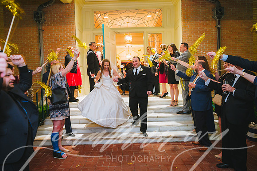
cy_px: 86
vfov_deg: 53.1
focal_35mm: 24
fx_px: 171
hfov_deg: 73.8
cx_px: 128
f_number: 2.8
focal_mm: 24
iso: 2500
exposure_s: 1/60
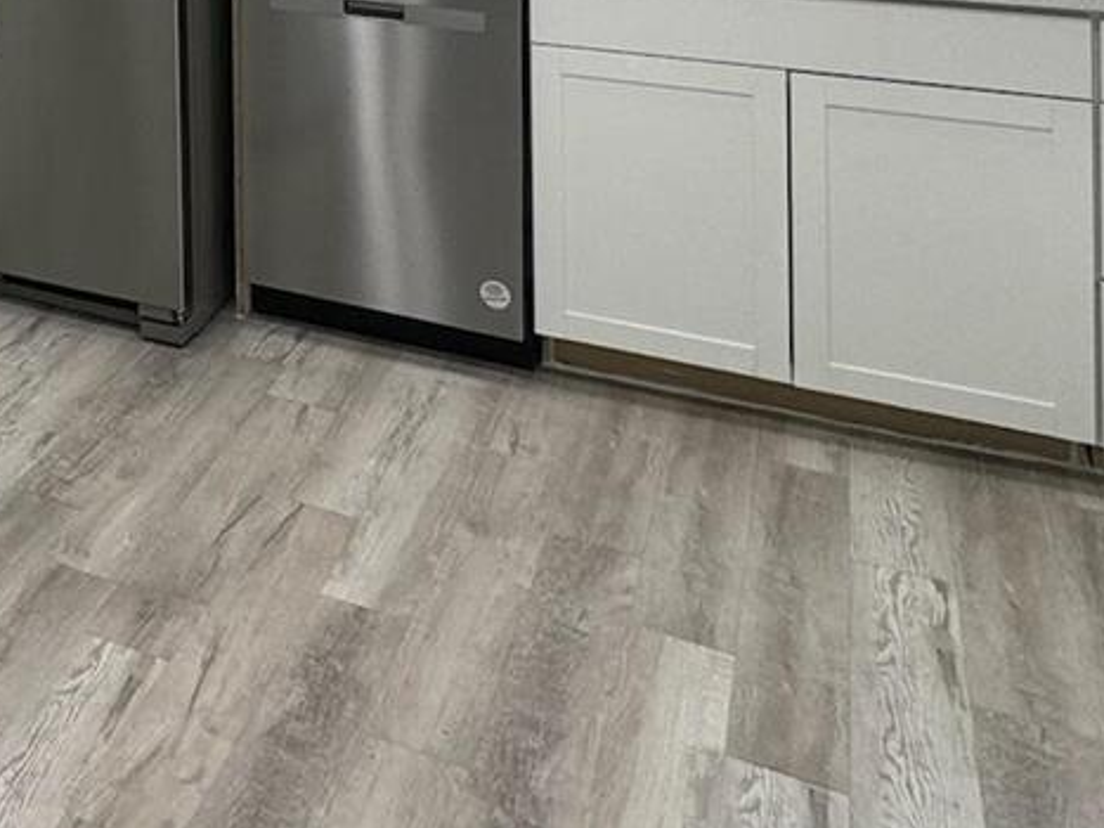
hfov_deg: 32.9
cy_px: -300
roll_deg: +2.0
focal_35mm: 48
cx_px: -206
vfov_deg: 25.3
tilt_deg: -1.2
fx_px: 1530
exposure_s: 1/60
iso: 64
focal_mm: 2.22
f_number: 2.2
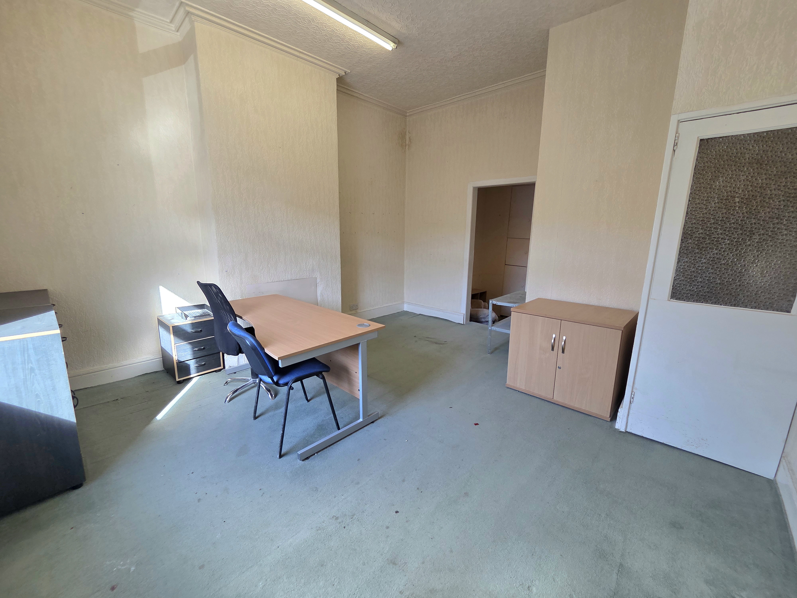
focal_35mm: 13
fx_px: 299
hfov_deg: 106.2
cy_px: 299
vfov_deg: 89.9
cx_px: 398
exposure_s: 1/101
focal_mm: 2.2
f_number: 2.2
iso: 125
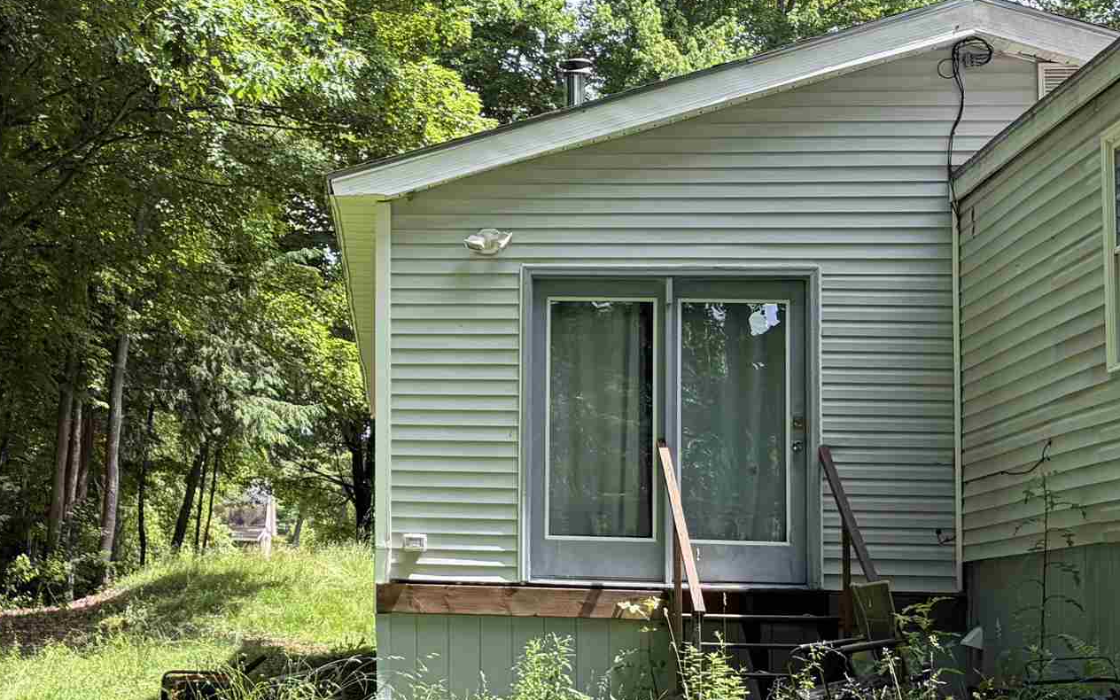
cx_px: 257
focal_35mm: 67
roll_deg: -0.2
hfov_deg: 30.0
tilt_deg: +8.3
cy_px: 391
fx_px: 2045
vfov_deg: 19.4
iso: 50
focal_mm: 5.96
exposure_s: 1/581
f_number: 1.6
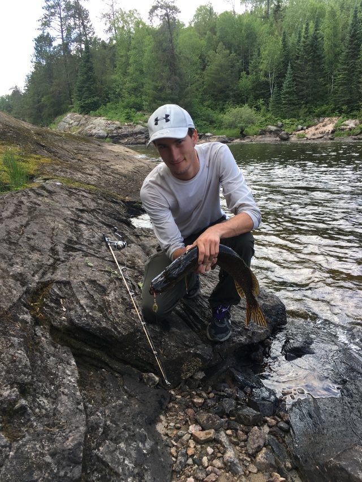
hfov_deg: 48.2
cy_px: 241
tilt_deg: -12.7
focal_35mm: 29
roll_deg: +0.4
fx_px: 404
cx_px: 181
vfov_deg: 61.7
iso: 25
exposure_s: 1/273
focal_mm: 4.15
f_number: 2.2
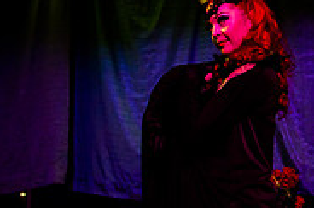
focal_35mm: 100
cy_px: 140
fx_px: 871
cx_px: 214
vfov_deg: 13.6
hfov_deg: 20.4
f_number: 4
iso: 4000
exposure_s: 1/100
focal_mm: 24
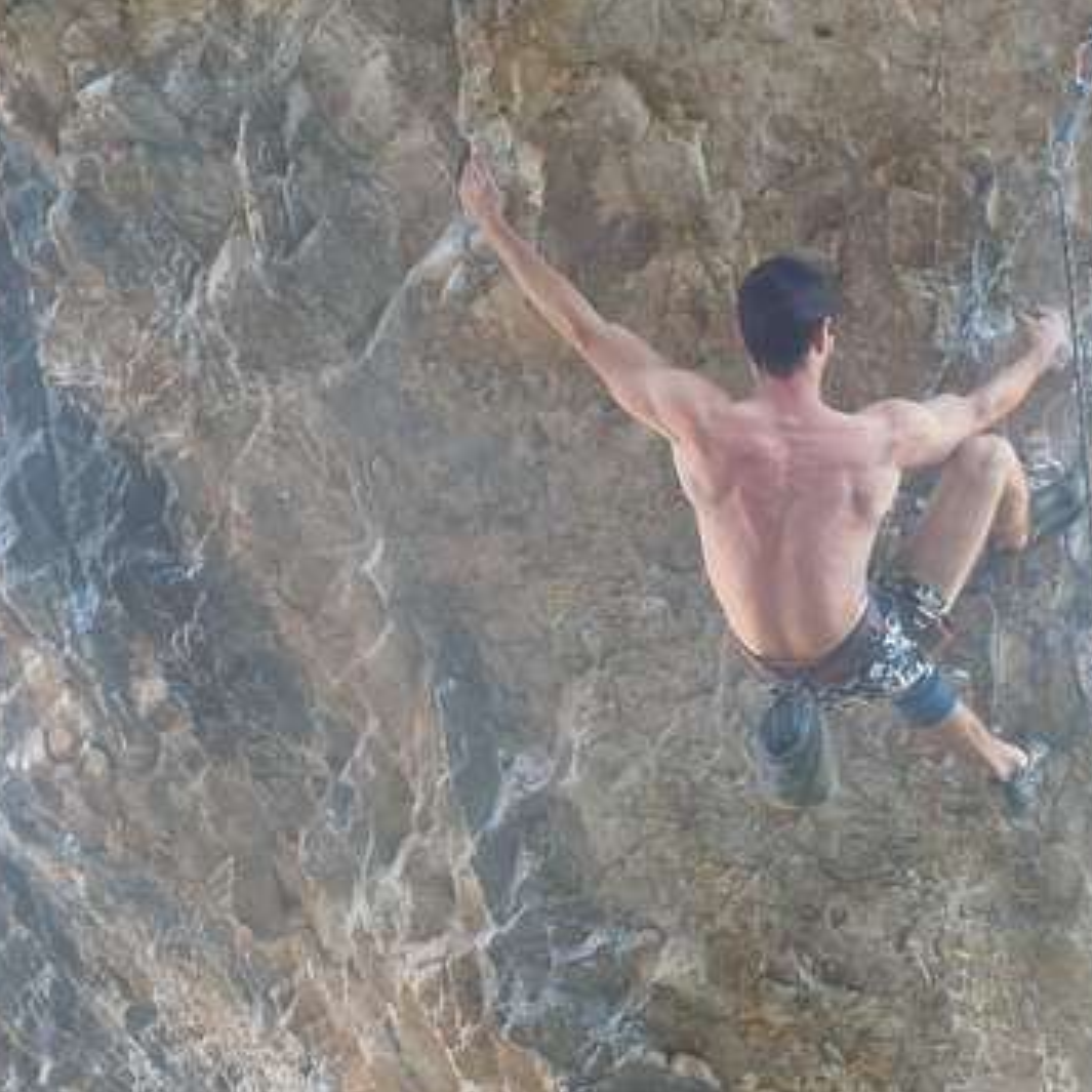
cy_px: 548
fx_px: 3712
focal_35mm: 104
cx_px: 695
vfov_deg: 16.7
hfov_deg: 16.7
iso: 400
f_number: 5.3
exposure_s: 1/50
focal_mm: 15.6
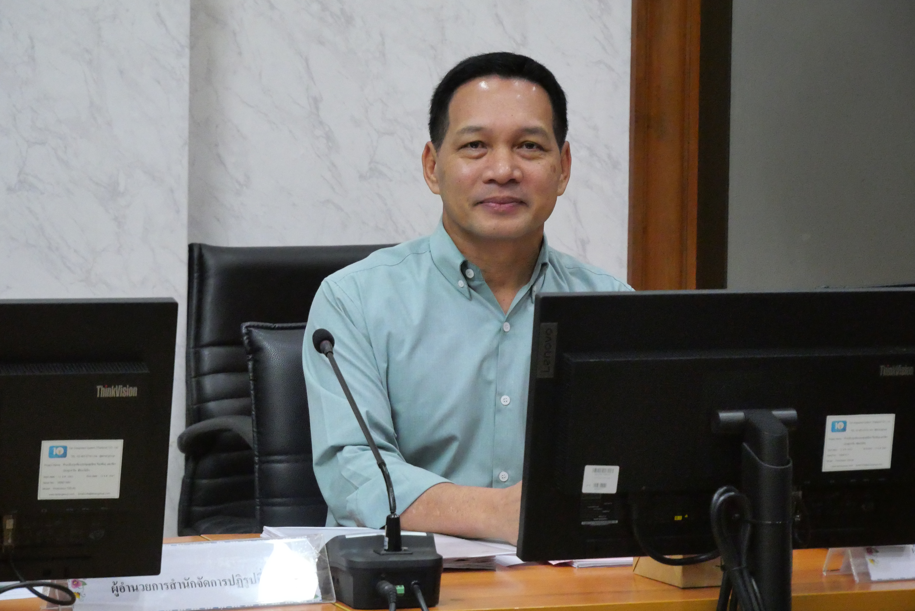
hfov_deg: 16.5
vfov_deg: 11.1
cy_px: 306
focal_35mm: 124
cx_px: 458
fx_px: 3154
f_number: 5.6
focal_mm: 60
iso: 6400
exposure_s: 1/125
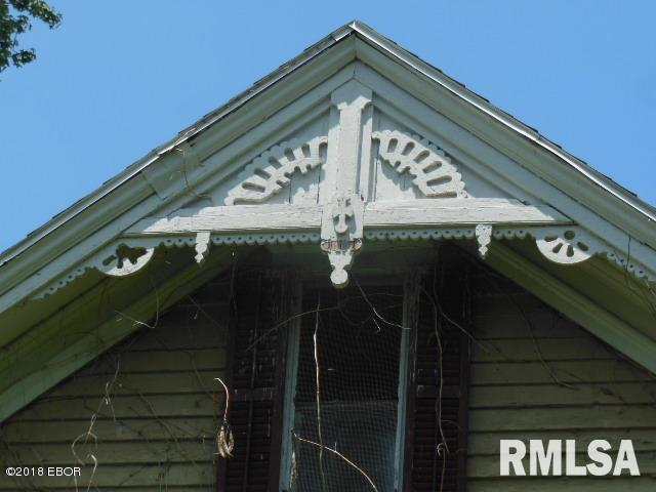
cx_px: 328
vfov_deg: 9.0
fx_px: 3127
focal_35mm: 165
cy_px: 246
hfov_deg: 12.0
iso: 125
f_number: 5.9
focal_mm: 29.5
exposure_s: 1/500
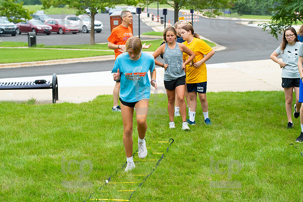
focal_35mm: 92
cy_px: 101
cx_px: 152
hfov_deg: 22.1
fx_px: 774
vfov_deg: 14.9
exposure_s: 1/1000
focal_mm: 92
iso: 1250
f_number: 5.6
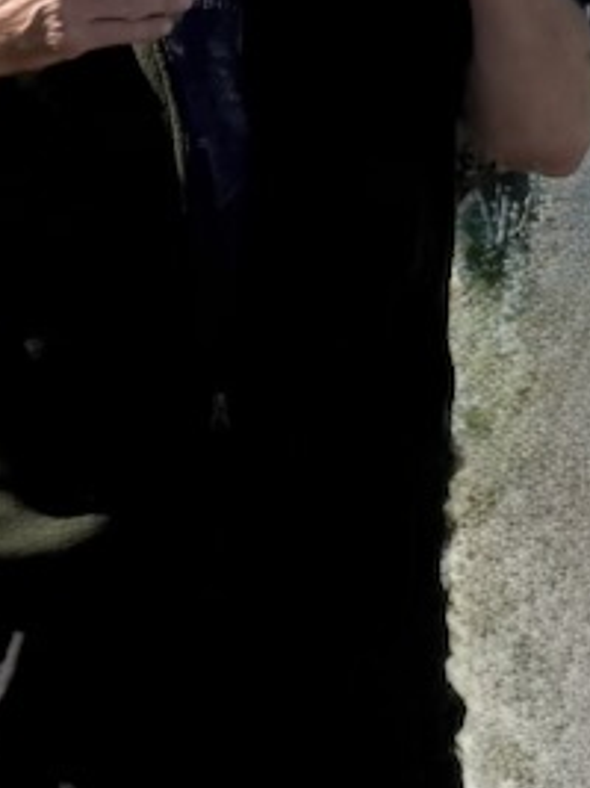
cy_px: 475
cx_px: -602
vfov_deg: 19.8
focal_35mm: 99
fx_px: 2252
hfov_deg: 12.9
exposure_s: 1/2907
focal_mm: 6.76
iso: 80
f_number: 1.78
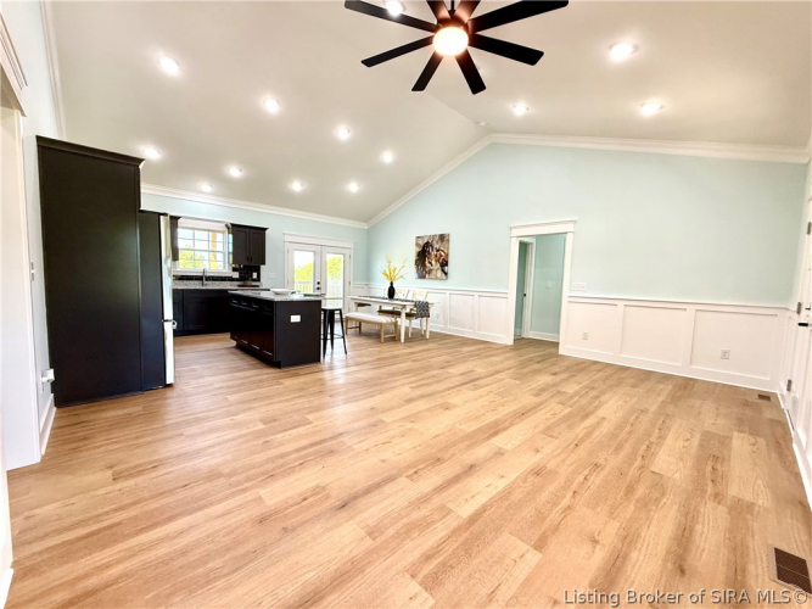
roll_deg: -1.5
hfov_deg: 102.1
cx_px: 406
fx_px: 328
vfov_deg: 85.7
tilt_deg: -3.9
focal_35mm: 14
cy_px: 304
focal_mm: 2.22
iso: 250
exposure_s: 1/120
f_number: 2.2
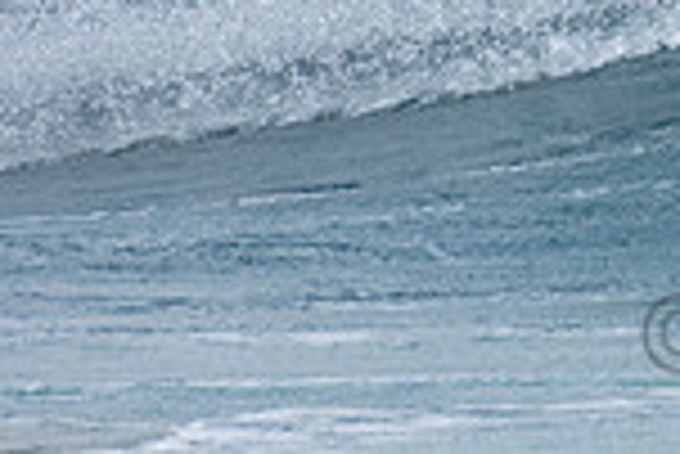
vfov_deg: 0.5
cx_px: 991
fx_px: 54470
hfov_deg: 0.7
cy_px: -411
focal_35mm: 2881
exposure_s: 1/800
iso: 125
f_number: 5.6
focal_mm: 500
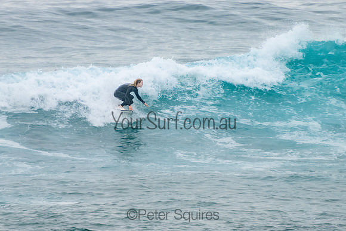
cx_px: 158
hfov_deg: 3.8
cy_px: 96
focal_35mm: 549
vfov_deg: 2.5
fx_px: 5282
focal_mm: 400
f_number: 5.6
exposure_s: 1/1250
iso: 500
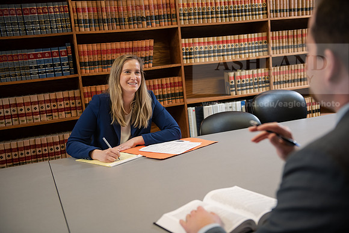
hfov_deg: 44.5
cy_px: 116
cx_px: 174
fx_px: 427
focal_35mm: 44
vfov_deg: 30.5
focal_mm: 44
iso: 800
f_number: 3.2
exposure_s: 1/160
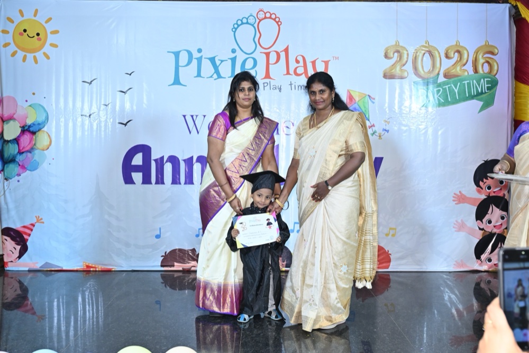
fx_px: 602
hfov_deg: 47.4
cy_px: 176
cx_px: 264
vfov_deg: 32.6
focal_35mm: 41
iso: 1600
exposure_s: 1/160
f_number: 7.1
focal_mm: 41
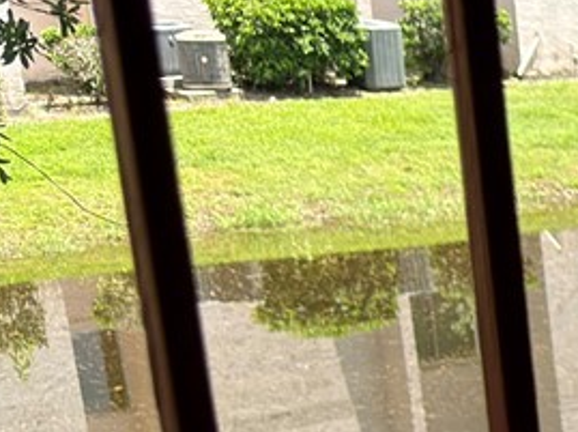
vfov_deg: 9.6
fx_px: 2385
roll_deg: -2.3
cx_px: 1472
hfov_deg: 11.1
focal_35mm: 143
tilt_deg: -22.1
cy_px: 864
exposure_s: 1/724
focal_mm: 6.76
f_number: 1.78
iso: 80
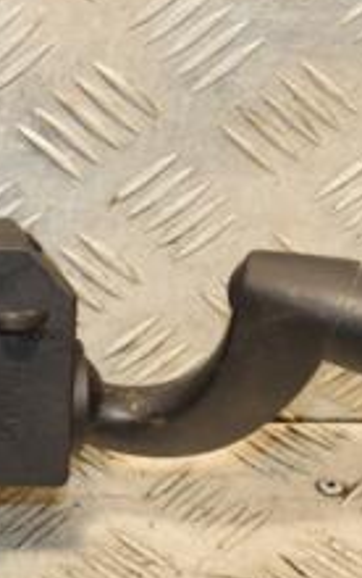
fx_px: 2755
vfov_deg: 11.9
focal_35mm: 175
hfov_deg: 7.4
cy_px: 402
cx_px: -178
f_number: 5.6
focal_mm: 42
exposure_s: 1/200
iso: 800
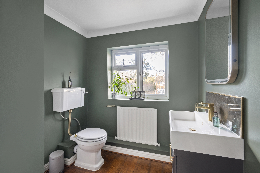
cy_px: 86
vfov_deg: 75.4
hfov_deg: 98.6
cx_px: 130
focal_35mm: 16
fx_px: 112
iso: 200
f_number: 16
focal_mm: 15.5
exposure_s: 4
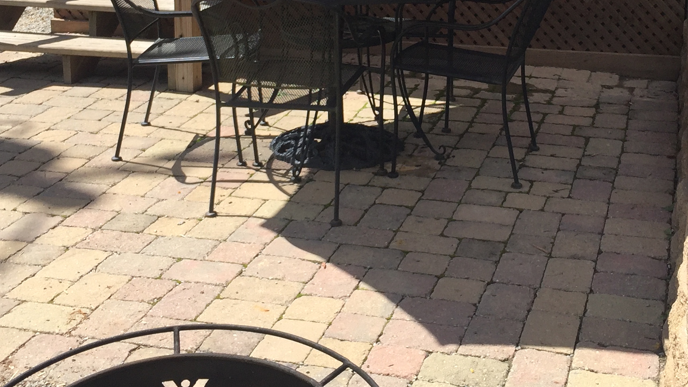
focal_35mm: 60
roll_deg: +1.4
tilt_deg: -9.5
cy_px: -12
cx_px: 461
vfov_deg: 19.4
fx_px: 1095
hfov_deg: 34.6
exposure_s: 1/1721
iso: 32
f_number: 2.2
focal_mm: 4.15
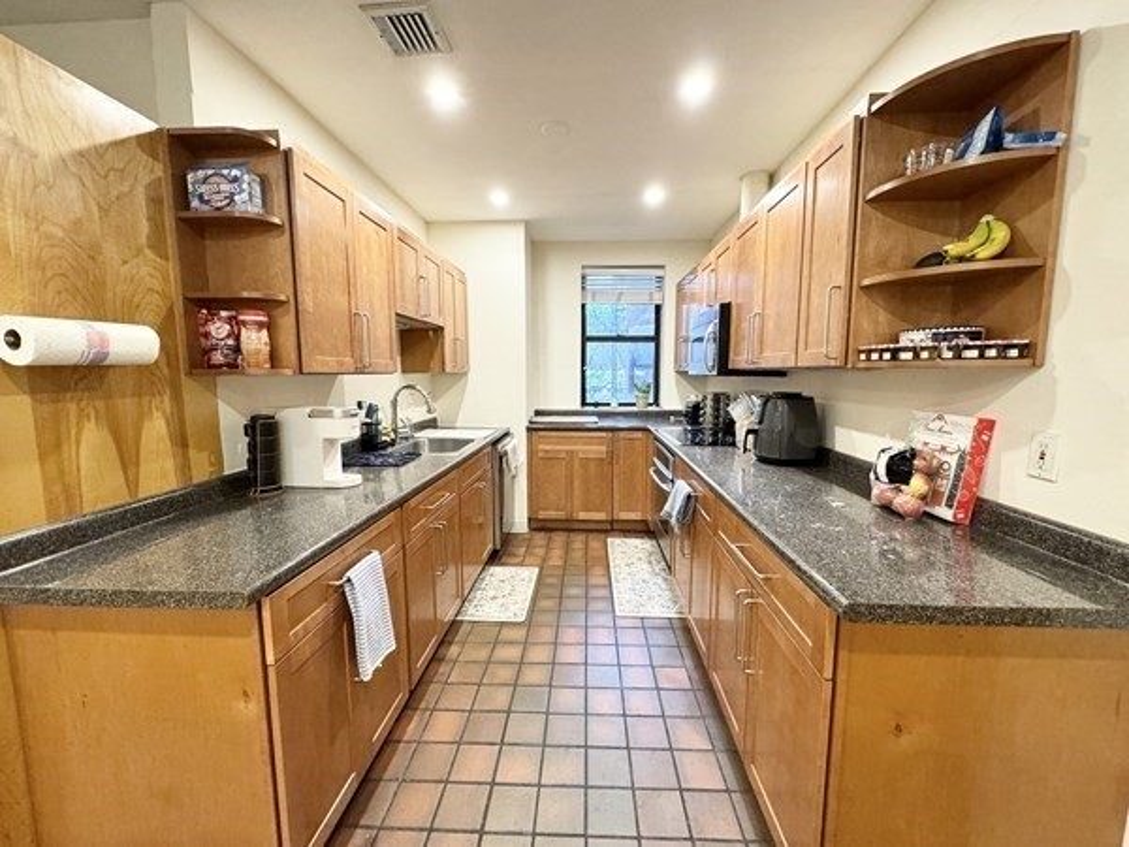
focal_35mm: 14
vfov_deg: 85.7
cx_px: 564
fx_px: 457
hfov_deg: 102.1
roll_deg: -1.7
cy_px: 424
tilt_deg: -7.2
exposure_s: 1/60
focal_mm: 2.22
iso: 320
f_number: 2.2
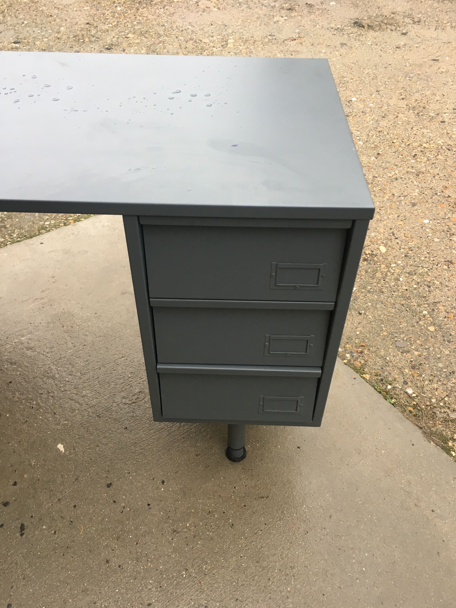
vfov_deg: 61.7
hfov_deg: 48.2
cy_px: 304
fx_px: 509
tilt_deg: -46.0
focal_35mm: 29
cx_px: 228
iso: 64
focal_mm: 4.15
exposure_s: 1/33
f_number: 2.2
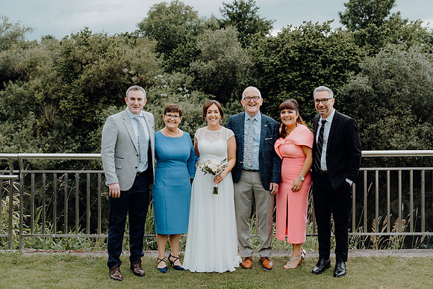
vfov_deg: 26.0
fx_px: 626
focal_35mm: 52
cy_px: 144
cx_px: 216
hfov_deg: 38.2
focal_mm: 52
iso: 250
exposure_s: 1/250
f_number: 5.6
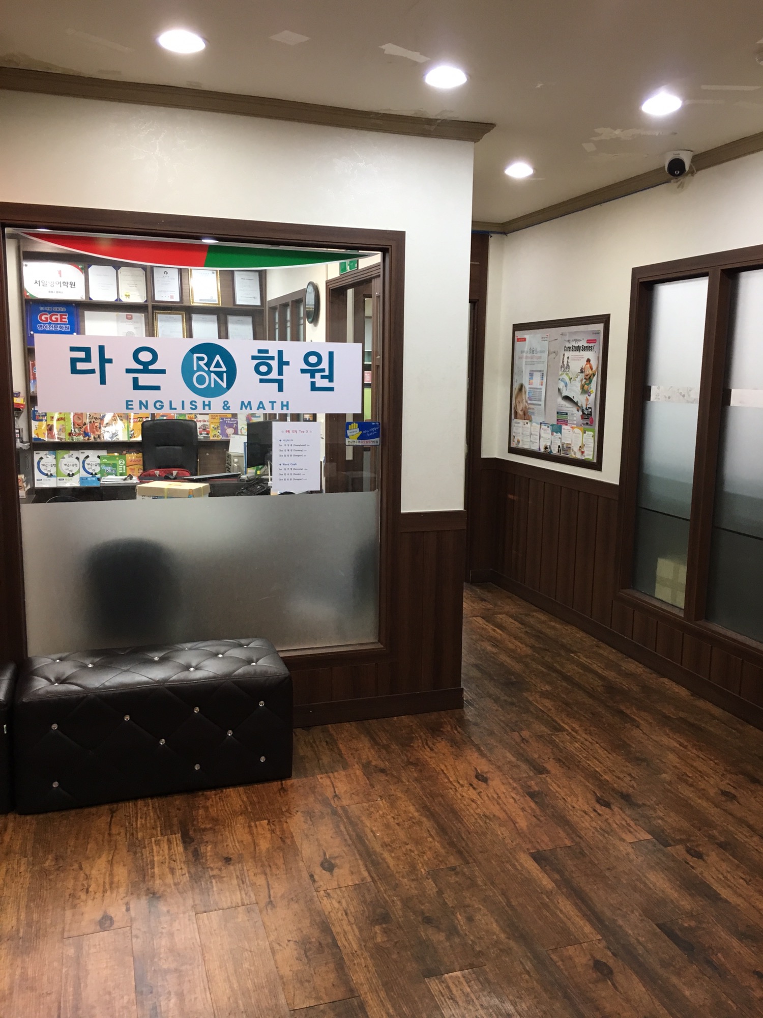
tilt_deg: -9.7
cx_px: 382
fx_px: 852
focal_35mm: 29
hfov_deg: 48.2
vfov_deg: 61.7
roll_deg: -1.4
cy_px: 509
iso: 80
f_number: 2.2
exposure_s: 1/30
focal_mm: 4.15
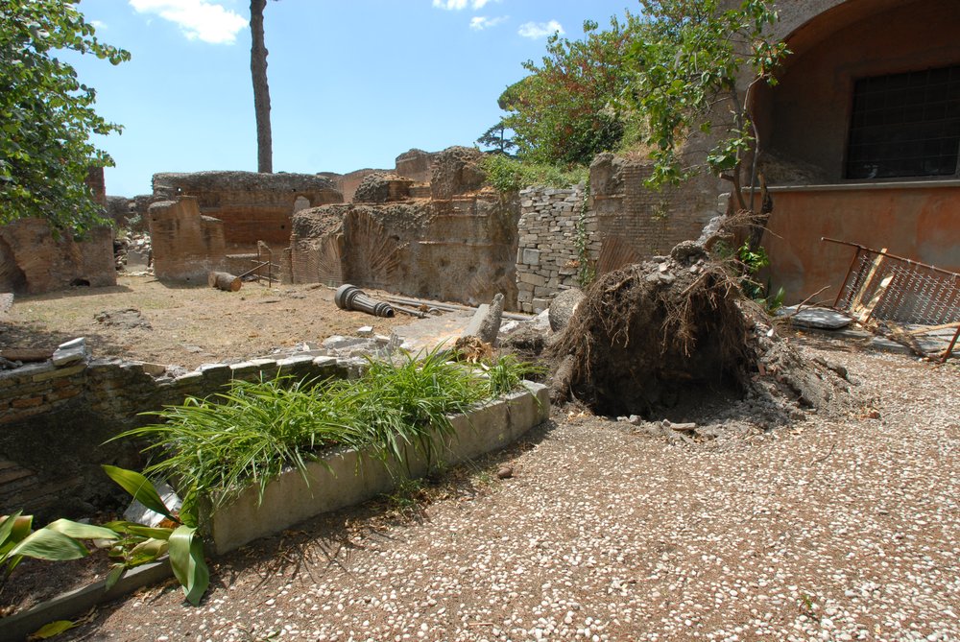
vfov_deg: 59.6
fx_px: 561
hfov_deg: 81.1
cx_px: 480
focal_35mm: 21
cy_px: 321
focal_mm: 14
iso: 200
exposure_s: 1/320
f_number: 9
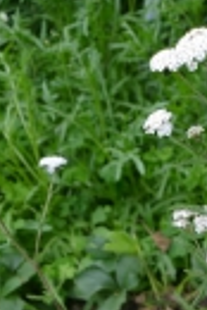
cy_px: 320
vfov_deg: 16.3
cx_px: 270
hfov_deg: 10.9
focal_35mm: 123
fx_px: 1058
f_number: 3.2
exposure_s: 1/80
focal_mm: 14.76
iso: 400
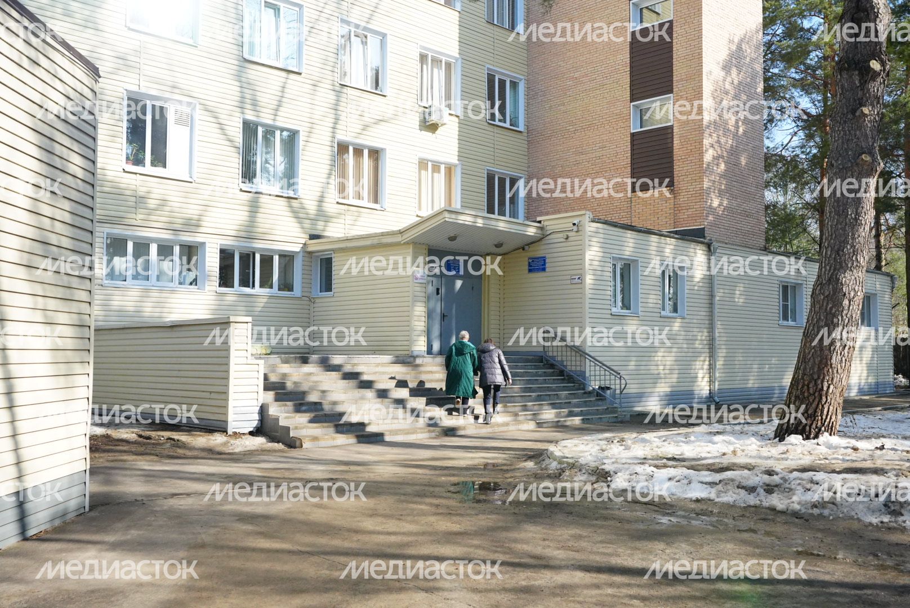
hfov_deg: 54.4
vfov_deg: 37.9
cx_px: 455
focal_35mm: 35
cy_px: 304
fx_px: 885
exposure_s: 1/8000
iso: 3200
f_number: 4.5
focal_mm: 35
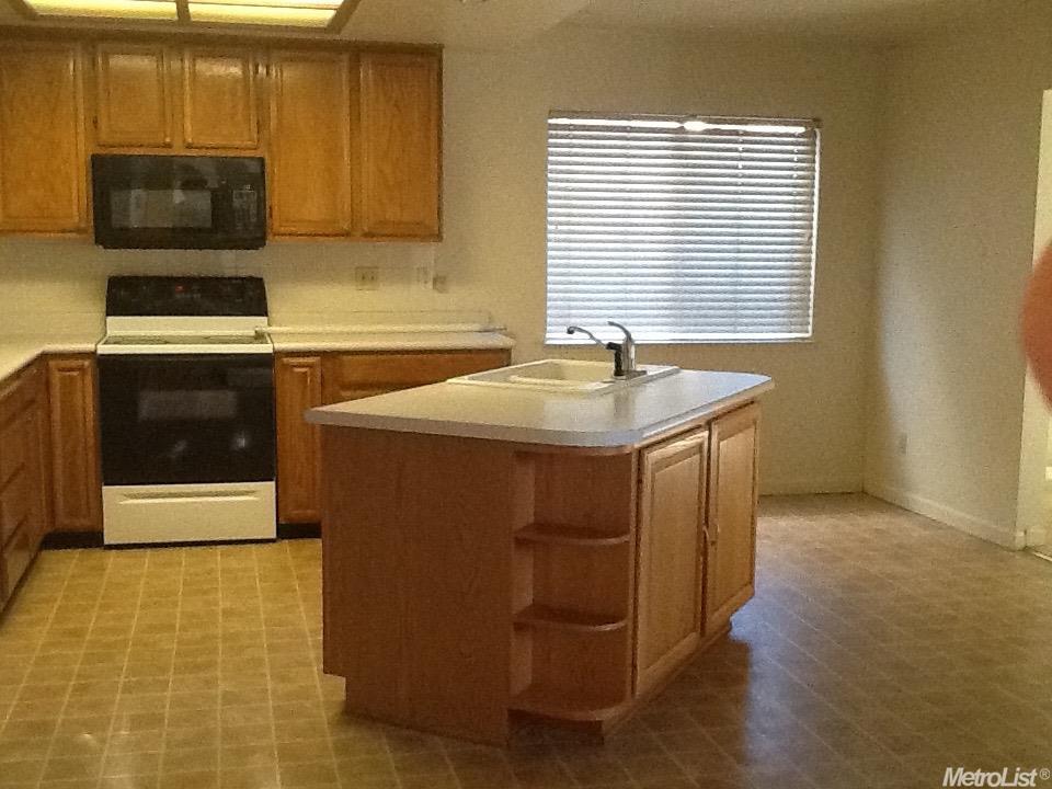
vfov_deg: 32.9
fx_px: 1337
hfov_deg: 42.9
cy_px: 394
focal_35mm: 44
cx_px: 526
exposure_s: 1/30
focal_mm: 2.03
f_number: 2.4
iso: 250
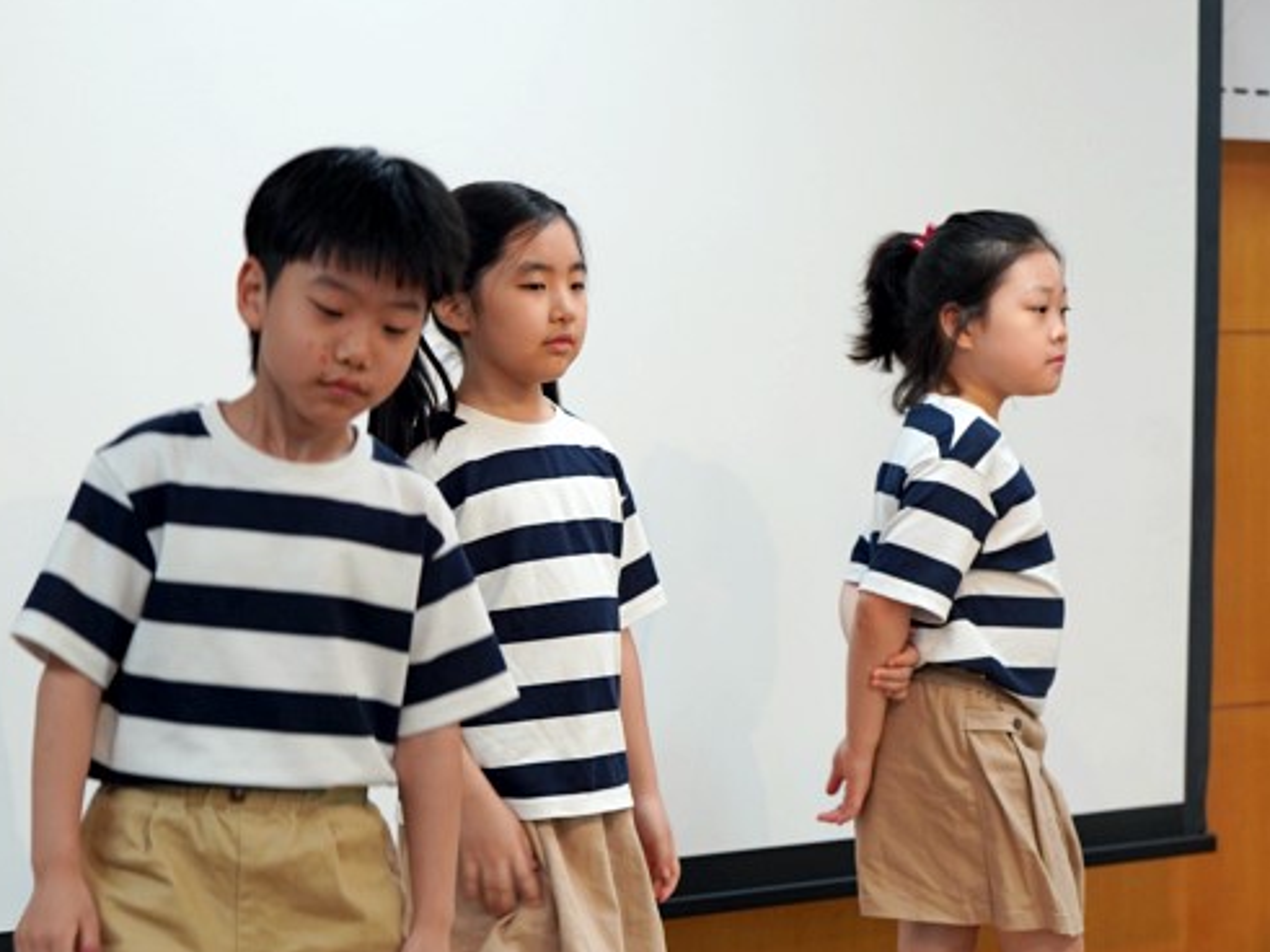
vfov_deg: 11.7
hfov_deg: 15.5
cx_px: 675
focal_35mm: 127
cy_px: 510
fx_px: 4658
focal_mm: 72
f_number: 4
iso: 800
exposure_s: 1/160
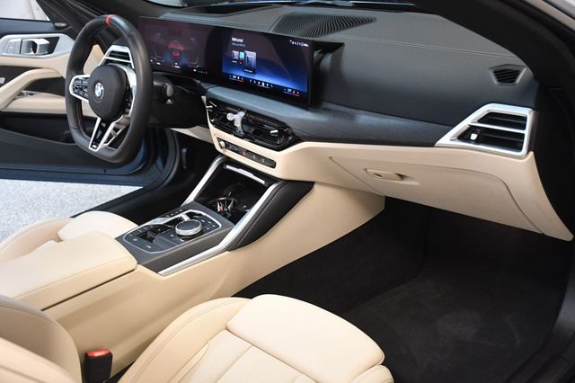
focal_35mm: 40
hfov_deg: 48.5
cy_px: 192
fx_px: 639
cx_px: 288
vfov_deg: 33.4
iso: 3200
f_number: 4
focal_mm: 27
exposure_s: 1/80
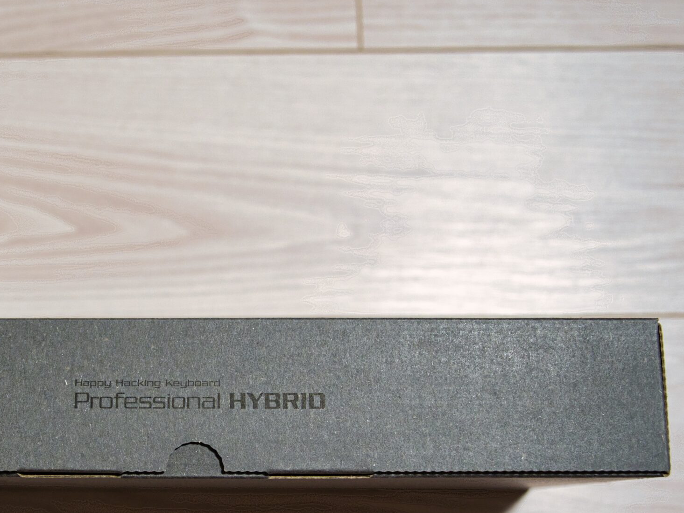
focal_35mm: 47
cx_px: 198
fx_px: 929
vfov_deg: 30.5
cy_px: 371
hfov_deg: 39.7
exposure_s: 1/125
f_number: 4
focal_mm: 28
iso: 1600
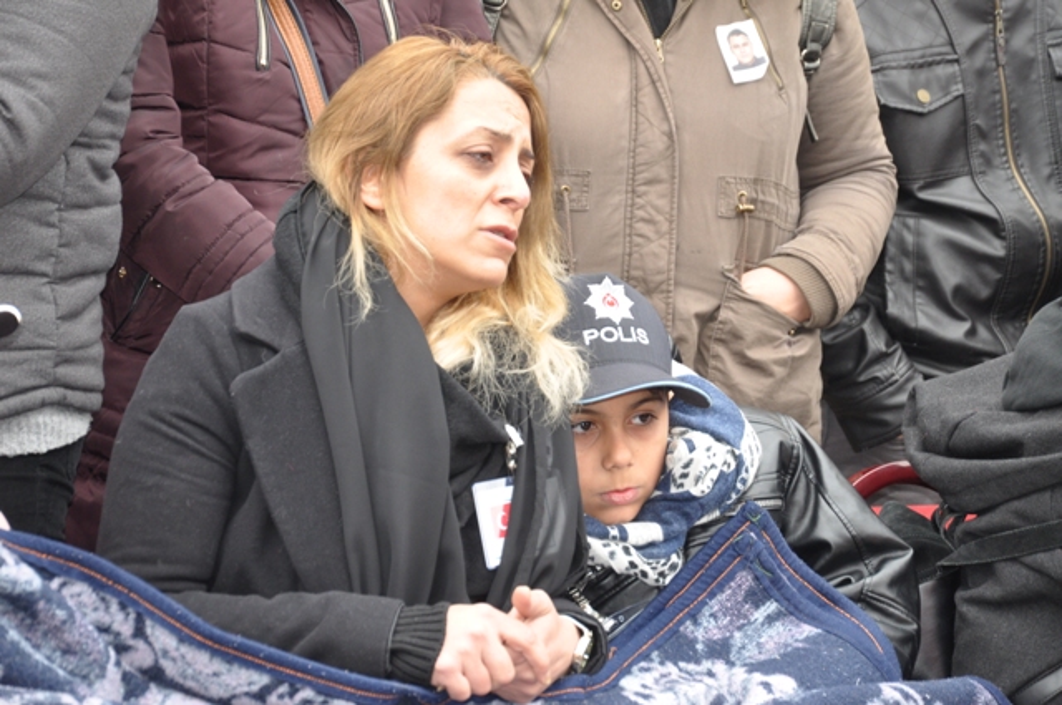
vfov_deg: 10.7
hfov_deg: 16.1
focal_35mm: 128
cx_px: 531
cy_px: 352
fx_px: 3756
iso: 640
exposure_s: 1/200
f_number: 7.1
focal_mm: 85
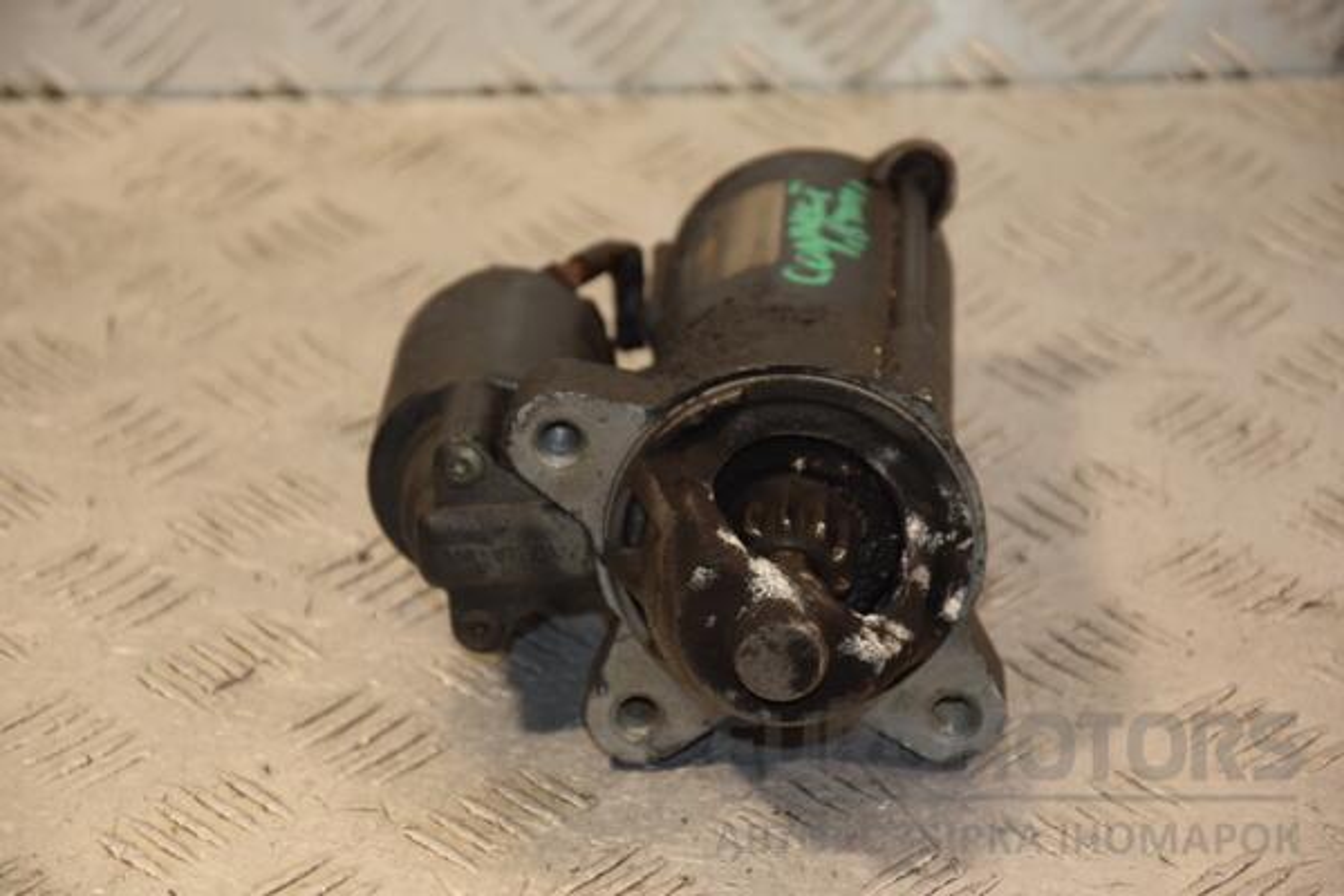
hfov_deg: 14.0
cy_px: 448
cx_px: 672
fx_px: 5488
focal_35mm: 147
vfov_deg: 9.3
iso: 800
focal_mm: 98
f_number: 5.6
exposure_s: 1/160
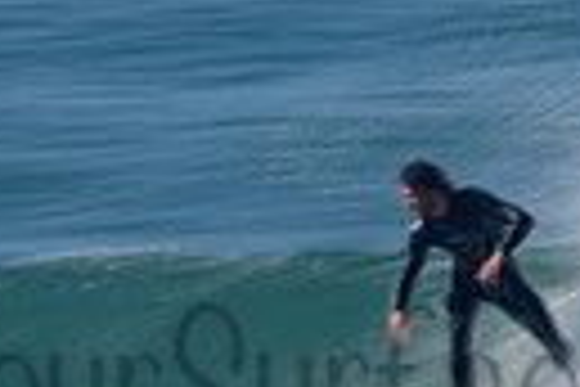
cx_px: 369
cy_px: 335
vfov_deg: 0.6
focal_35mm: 2251
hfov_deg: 0.9
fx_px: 36263
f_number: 14
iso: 31
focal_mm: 500
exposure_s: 1/13
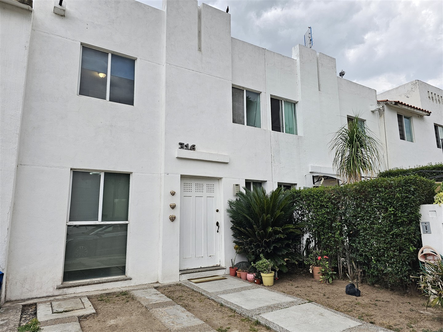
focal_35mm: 23
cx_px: 222
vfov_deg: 58.9
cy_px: 166
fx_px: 294
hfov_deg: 73.9
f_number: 1.7
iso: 40
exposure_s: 1/100
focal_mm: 6.3
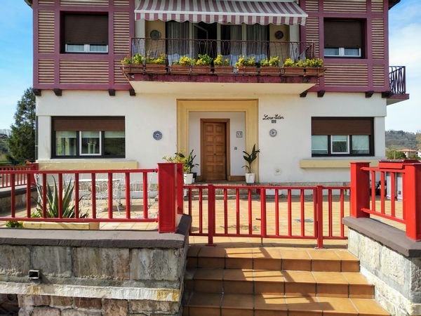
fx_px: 316
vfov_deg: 53.1
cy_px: 158
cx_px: 210
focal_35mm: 26
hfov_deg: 67.3
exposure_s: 1/670
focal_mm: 3.83
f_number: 2.2
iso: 100
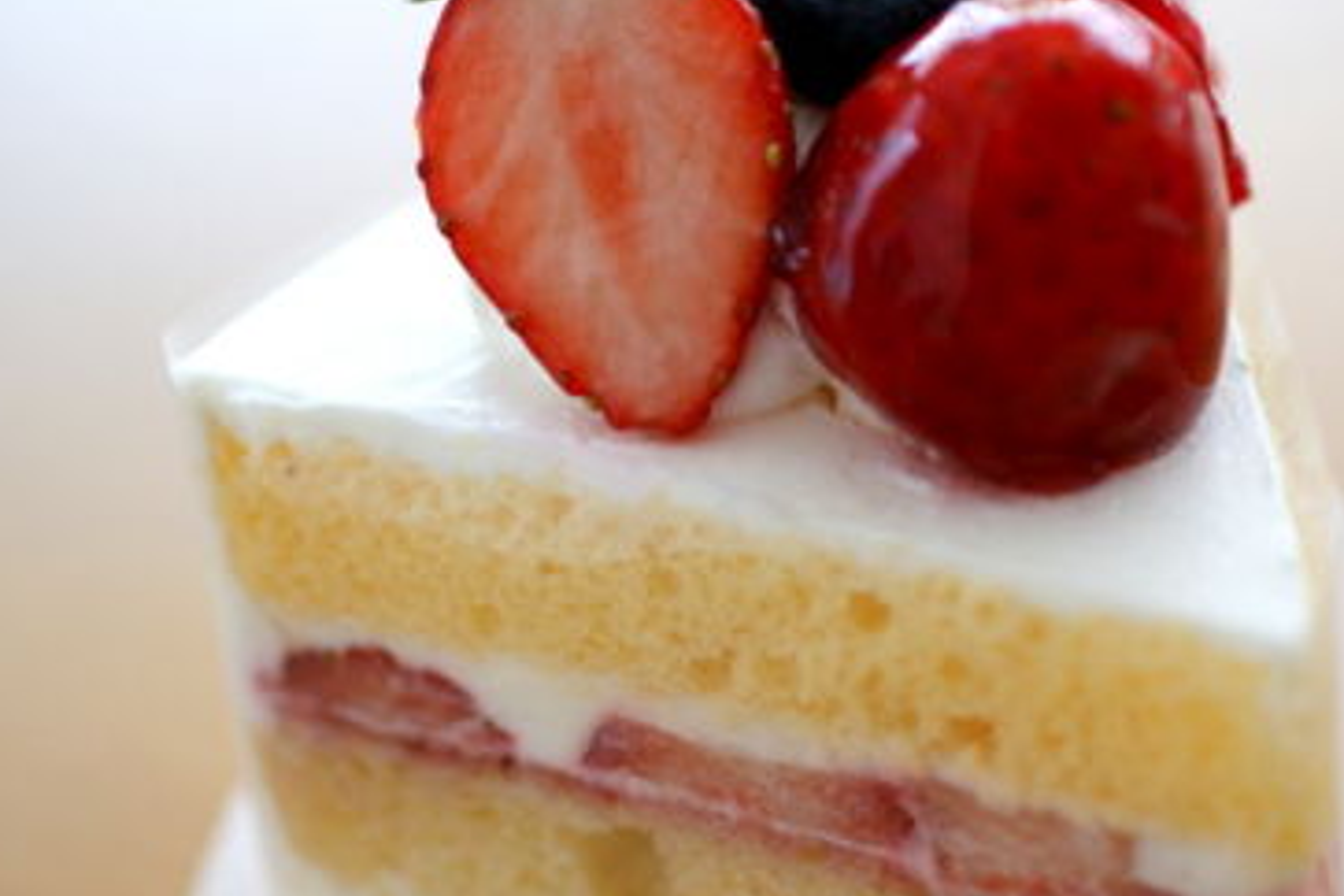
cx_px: 778
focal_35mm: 97
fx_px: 3621
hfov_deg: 21.0
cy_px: 383
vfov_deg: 14.1
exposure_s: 1/80
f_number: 3.5
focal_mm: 50
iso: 320
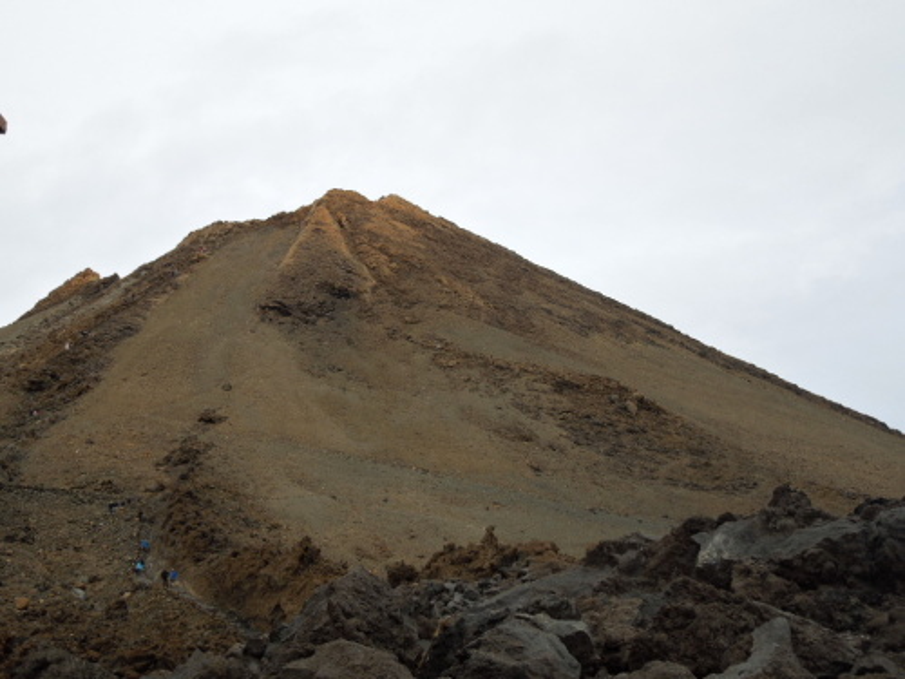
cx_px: 452
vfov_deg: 27.0
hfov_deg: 35.5
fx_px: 1412
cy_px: 340
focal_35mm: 54
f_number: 4.2
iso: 100
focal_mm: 9.8
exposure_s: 1/500
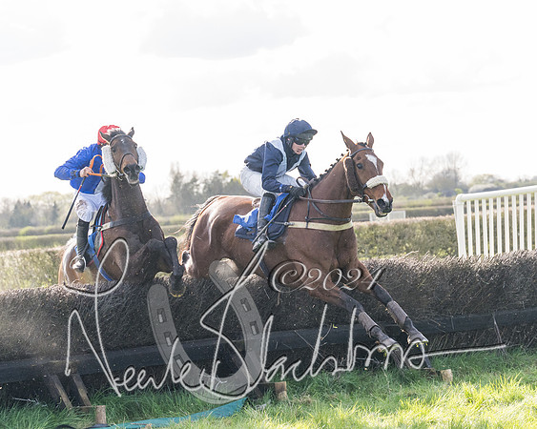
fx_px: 1940
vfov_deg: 12.6
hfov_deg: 15.8
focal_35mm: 122
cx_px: 268
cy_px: 211
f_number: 4
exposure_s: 1/1600
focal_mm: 70
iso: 400
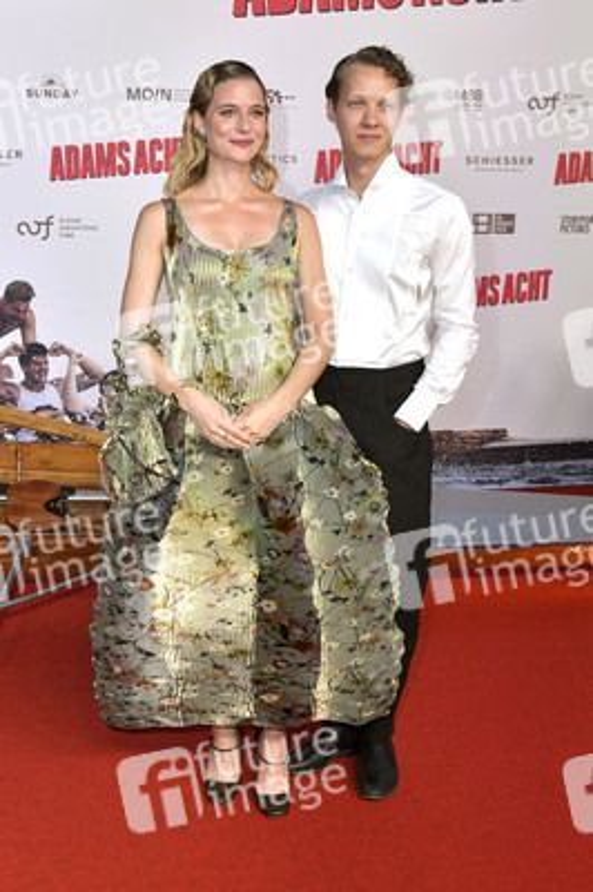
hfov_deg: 35.0
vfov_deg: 50.7
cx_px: 296
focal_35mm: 38
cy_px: 446
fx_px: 940
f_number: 7.1
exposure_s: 1/160
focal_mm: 38
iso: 1600
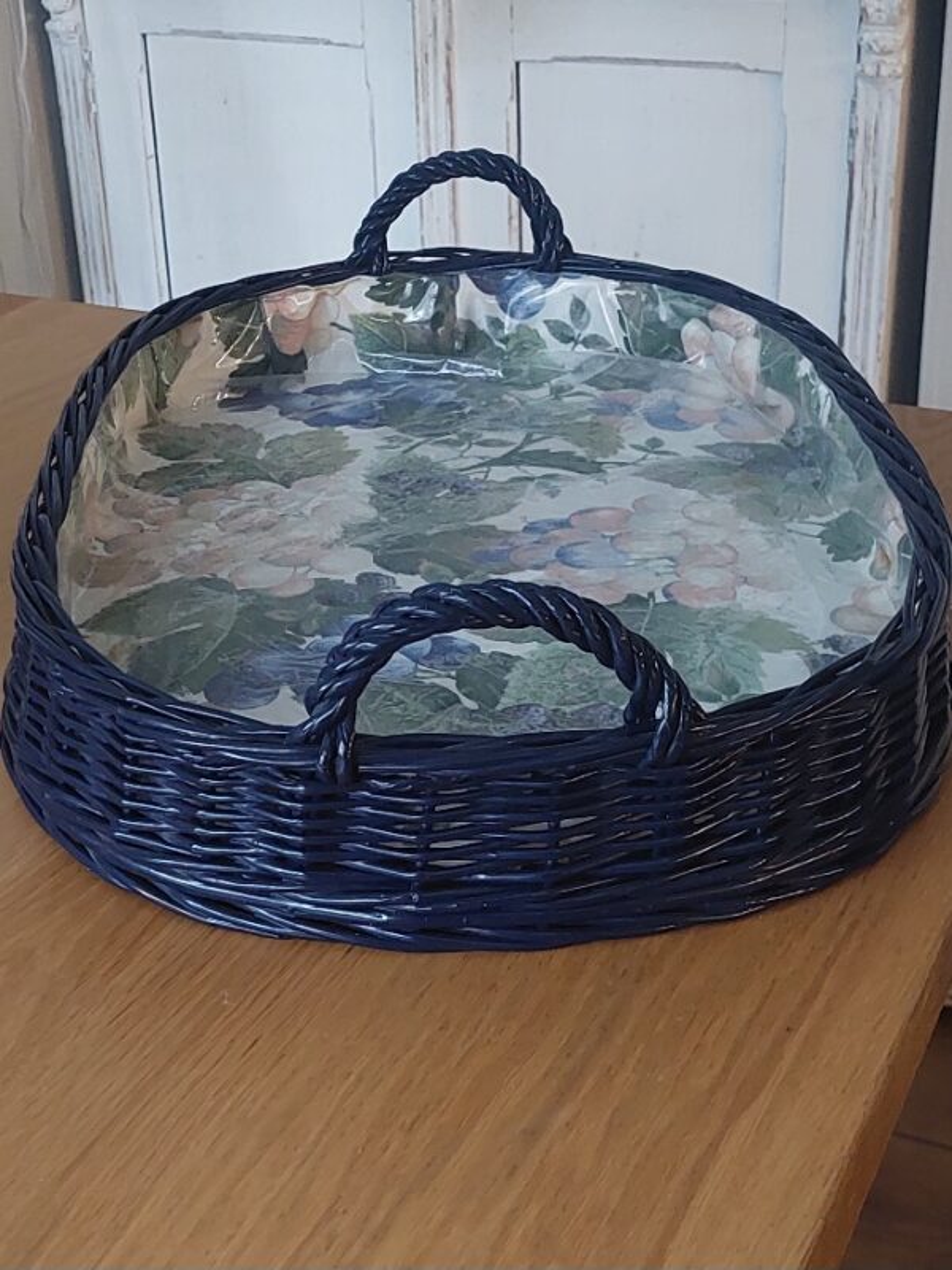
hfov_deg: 56.8
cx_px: 476
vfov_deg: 71.6
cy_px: 635
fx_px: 880
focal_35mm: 24
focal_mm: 5.23
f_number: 1.8
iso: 640
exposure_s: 1/25
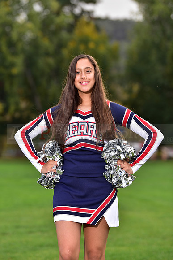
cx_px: 86
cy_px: 130
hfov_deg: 10.2
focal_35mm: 135
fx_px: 972
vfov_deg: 15.2
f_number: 4
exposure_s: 1/250
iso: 160
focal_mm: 135
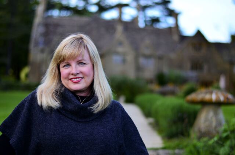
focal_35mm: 75
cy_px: 78
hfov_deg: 27.1
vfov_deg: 18.1
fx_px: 488
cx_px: 118
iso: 200
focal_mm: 50
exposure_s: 1/1600
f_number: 1.8
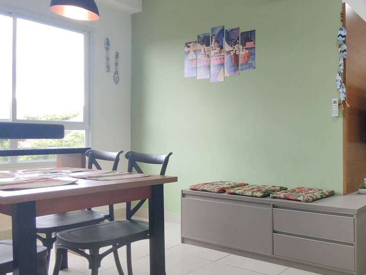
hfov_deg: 53.4
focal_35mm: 30
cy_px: 127
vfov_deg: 46.8
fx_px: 317
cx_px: 321
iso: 94
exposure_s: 1/40
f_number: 2.2
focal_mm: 1.65
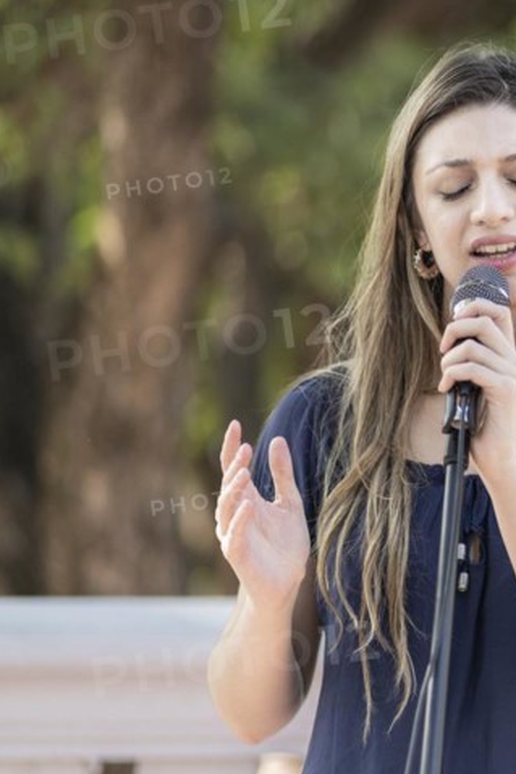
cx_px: 626
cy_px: 350
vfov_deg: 14.5
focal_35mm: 142
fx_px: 3055
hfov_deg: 9.5
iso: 500
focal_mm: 85
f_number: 1.8
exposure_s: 1/2000
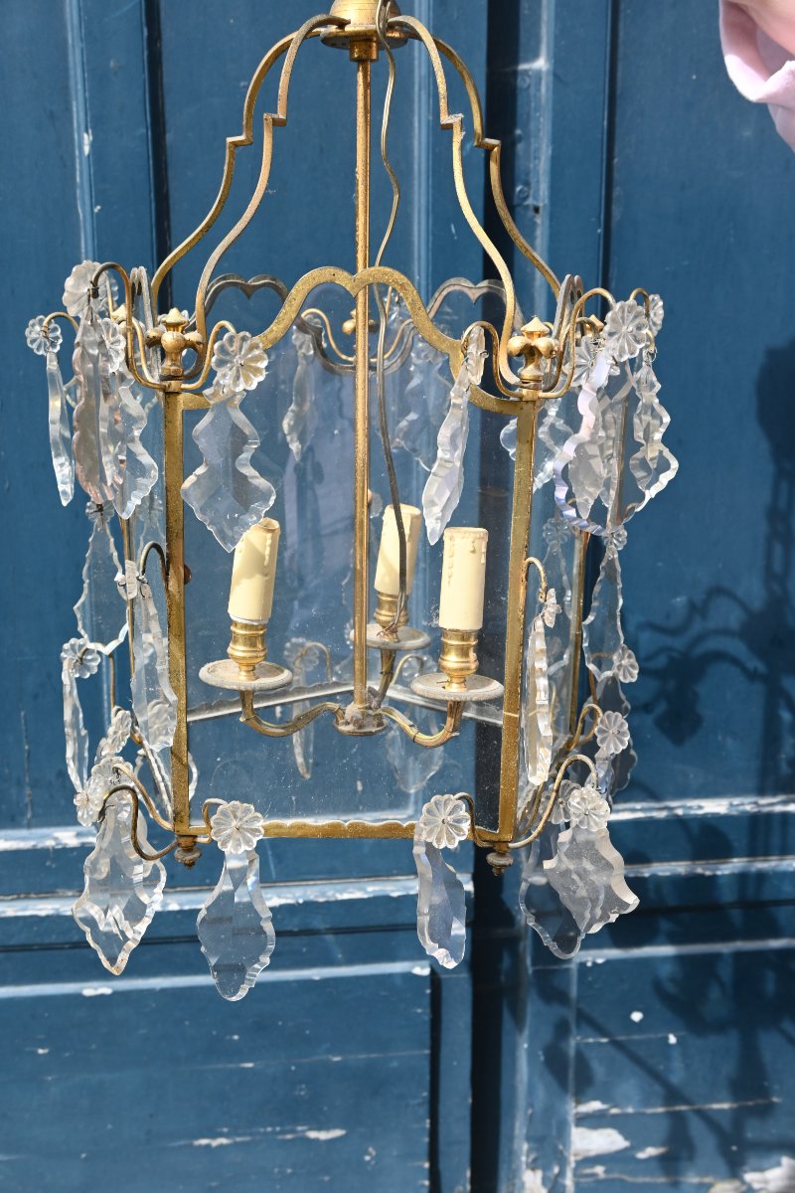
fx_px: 1292
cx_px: 398
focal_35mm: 39
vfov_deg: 49.6
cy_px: 596
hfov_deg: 34.2
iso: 140
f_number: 5.6
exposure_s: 1/250
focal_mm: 26
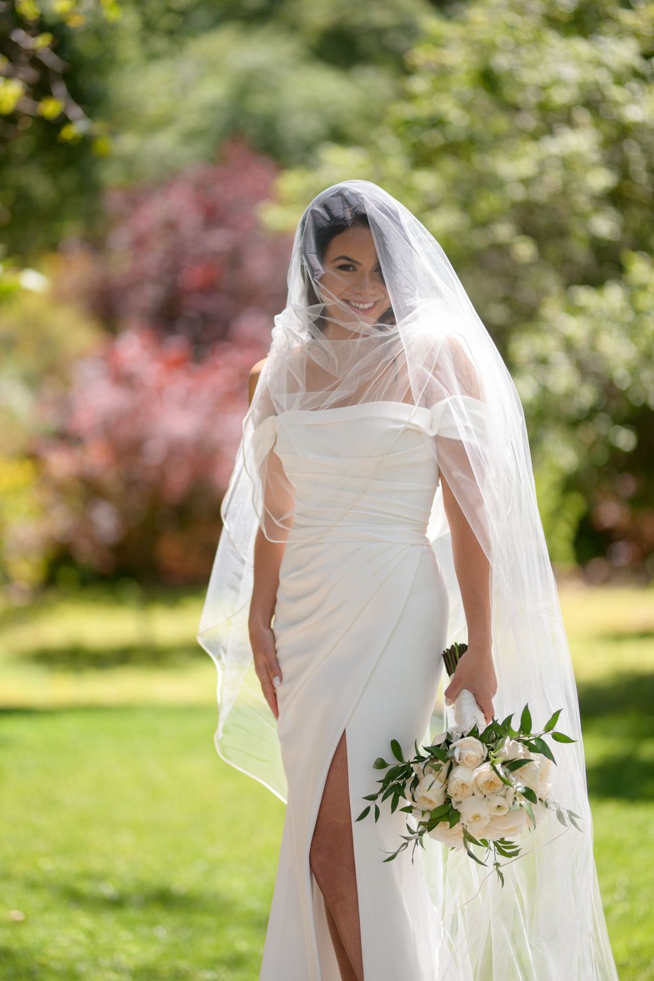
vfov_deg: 23.9
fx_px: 2316
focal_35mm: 85
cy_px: 490
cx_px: 327
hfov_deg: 16.1
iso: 31
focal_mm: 85
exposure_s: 1/800
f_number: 1.4
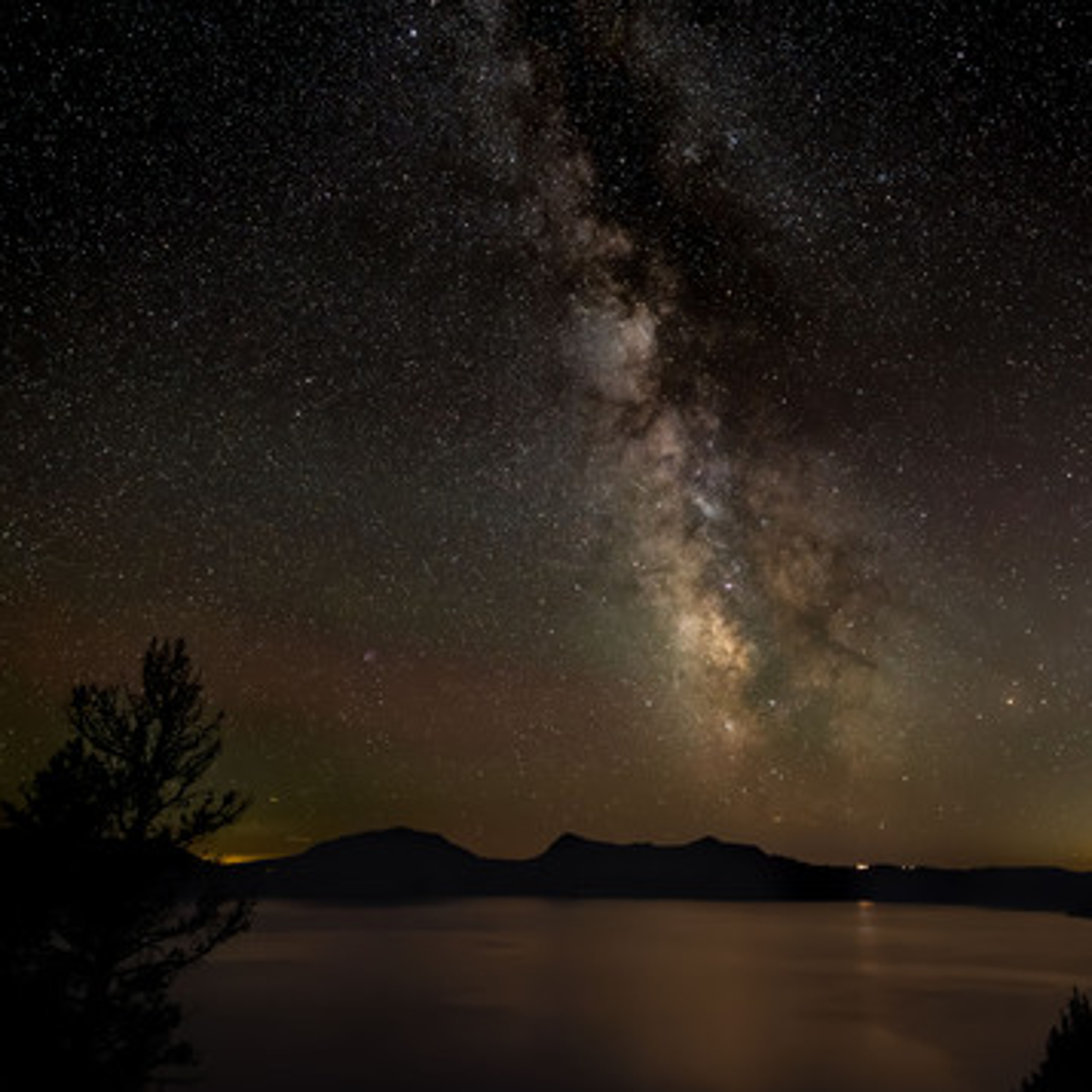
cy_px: 569
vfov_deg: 74.8
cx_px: 658
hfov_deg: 74.0
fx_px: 714
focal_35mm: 20
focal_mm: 15
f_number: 2.8
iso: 6400
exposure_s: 13
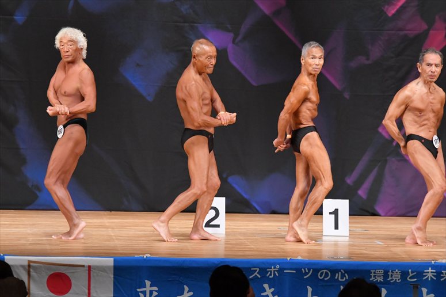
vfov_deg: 6.1
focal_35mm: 225
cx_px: 223
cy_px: 148
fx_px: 2786
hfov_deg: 9.2
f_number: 5.6
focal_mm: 150
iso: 5600
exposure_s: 1/400
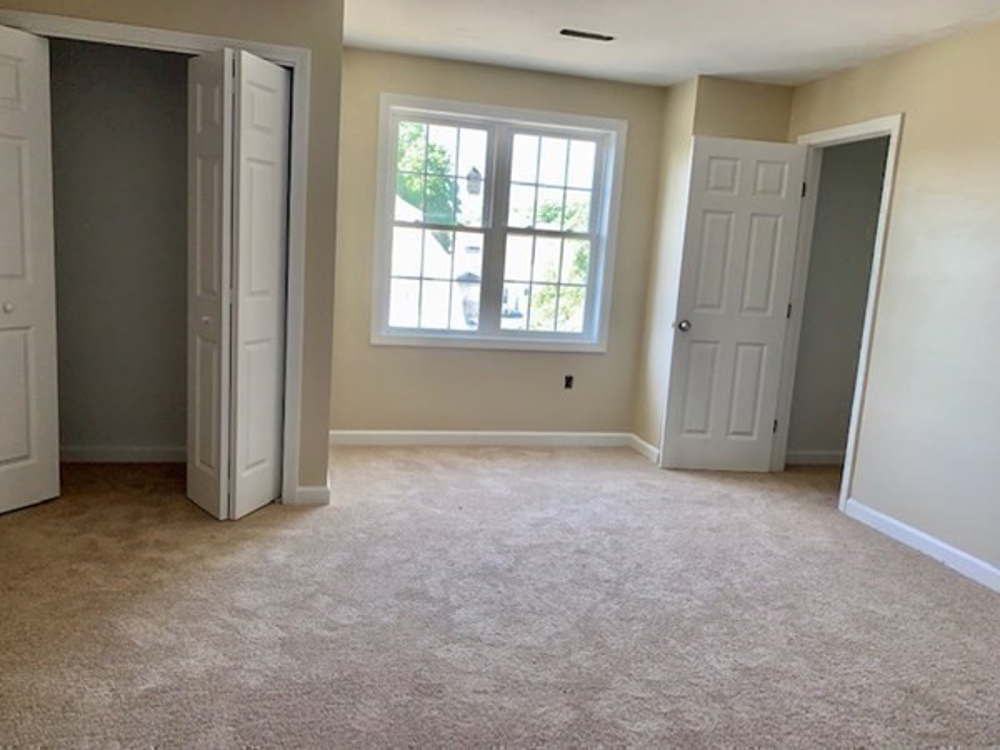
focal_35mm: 26
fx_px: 751
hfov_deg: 67.3
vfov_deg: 53.1
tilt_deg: -10.8
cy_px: 375
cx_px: 500
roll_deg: -3.4
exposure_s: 1/121
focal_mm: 4.25
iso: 80
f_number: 1.8
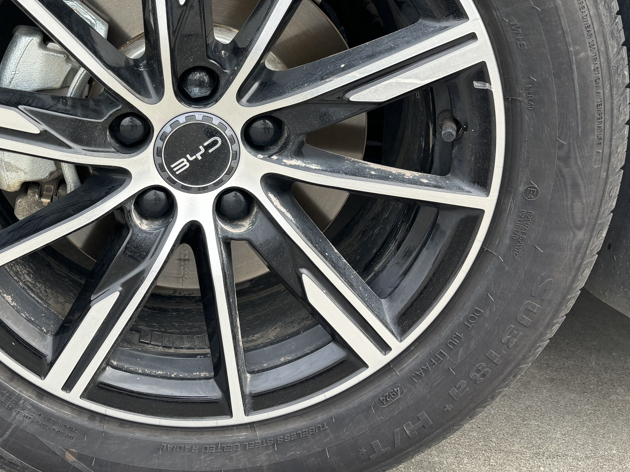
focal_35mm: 48
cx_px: 142
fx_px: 874
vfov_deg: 29.6
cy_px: 95
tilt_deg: -16.5
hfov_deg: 38.4
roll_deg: -1.8
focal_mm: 5.96
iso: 50
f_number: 1.6
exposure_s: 1/176
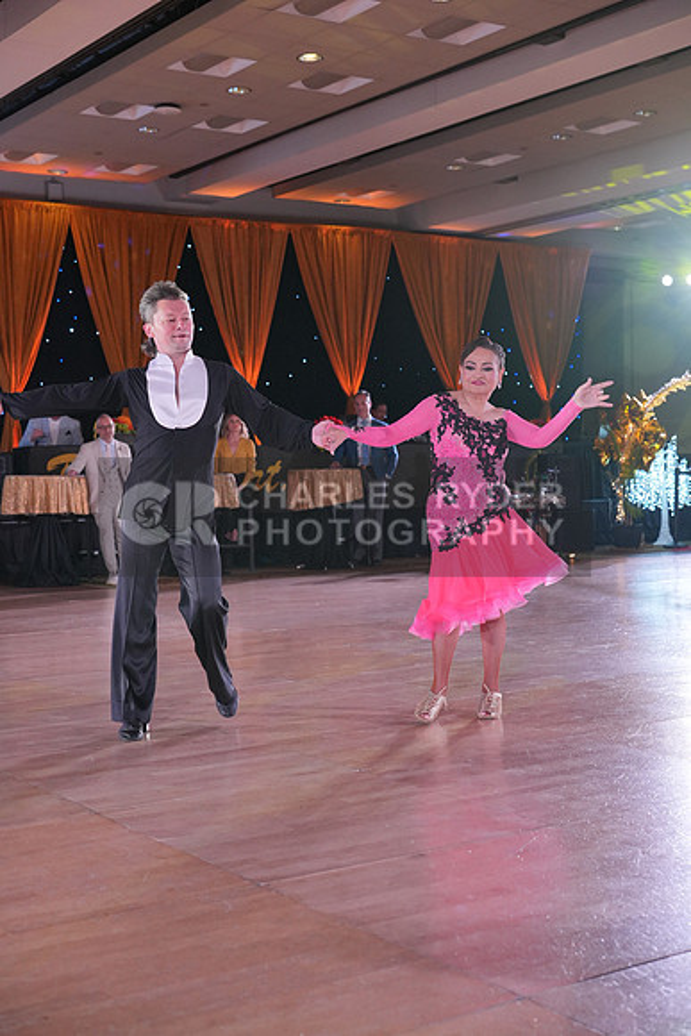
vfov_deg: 39.6
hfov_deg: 27.0
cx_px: 346
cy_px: 518
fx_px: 1439
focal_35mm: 50
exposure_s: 1/400
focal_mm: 50
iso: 2000
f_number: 4
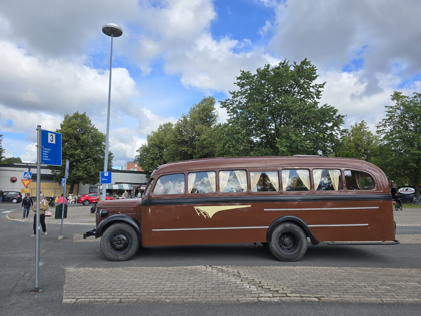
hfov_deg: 73.9
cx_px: 210
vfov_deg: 58.9
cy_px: 158
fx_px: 280
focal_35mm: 23
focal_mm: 6.3
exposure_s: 1/599
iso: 12
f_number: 1.7
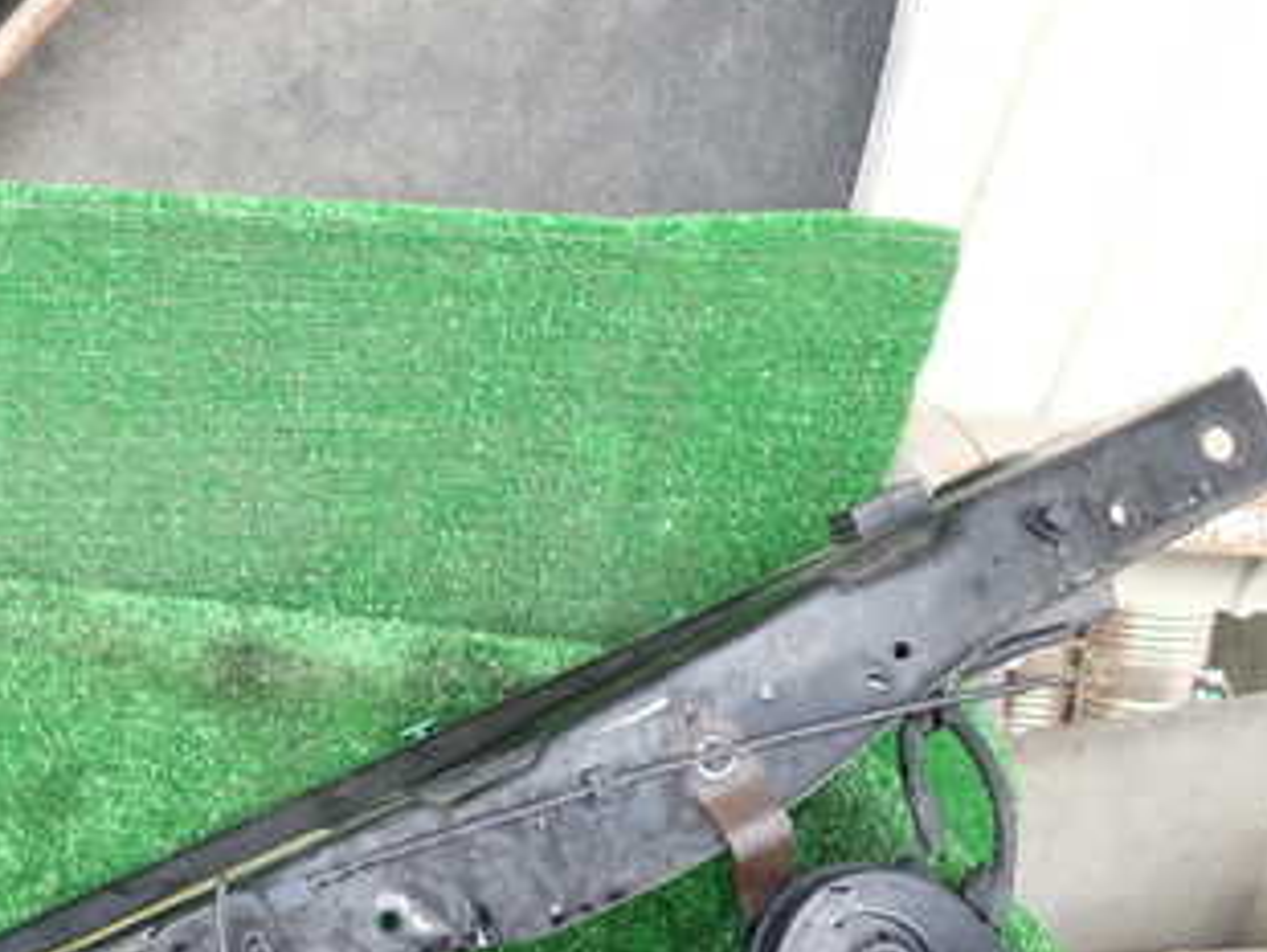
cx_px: 159
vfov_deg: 24.4
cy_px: 899
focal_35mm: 58
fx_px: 2125
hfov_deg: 31.8
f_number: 2.3
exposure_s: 1/60
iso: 160
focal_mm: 5.4
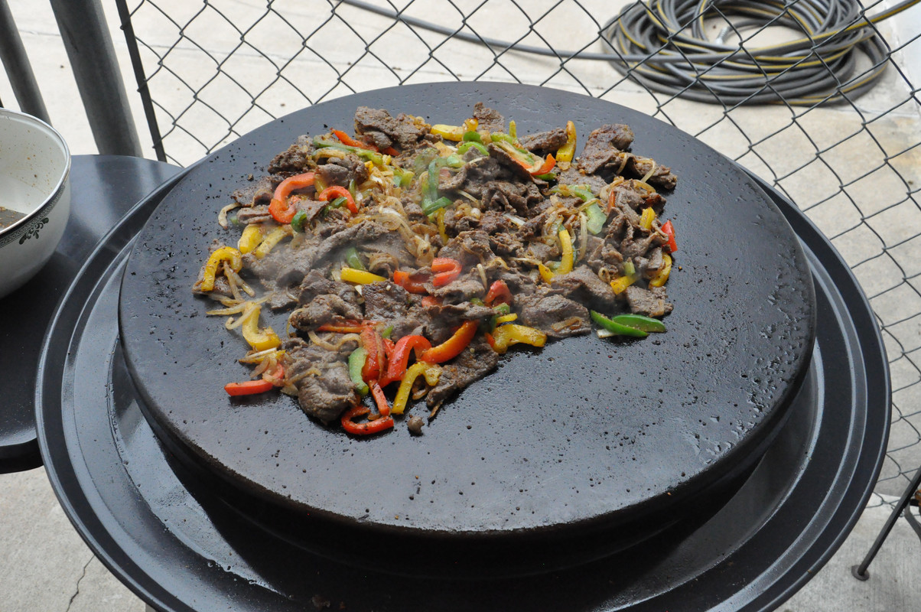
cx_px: 460
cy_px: 306
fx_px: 920
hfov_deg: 53.2
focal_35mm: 36
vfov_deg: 36.8
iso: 3200
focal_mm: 24
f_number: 8
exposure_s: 1/200
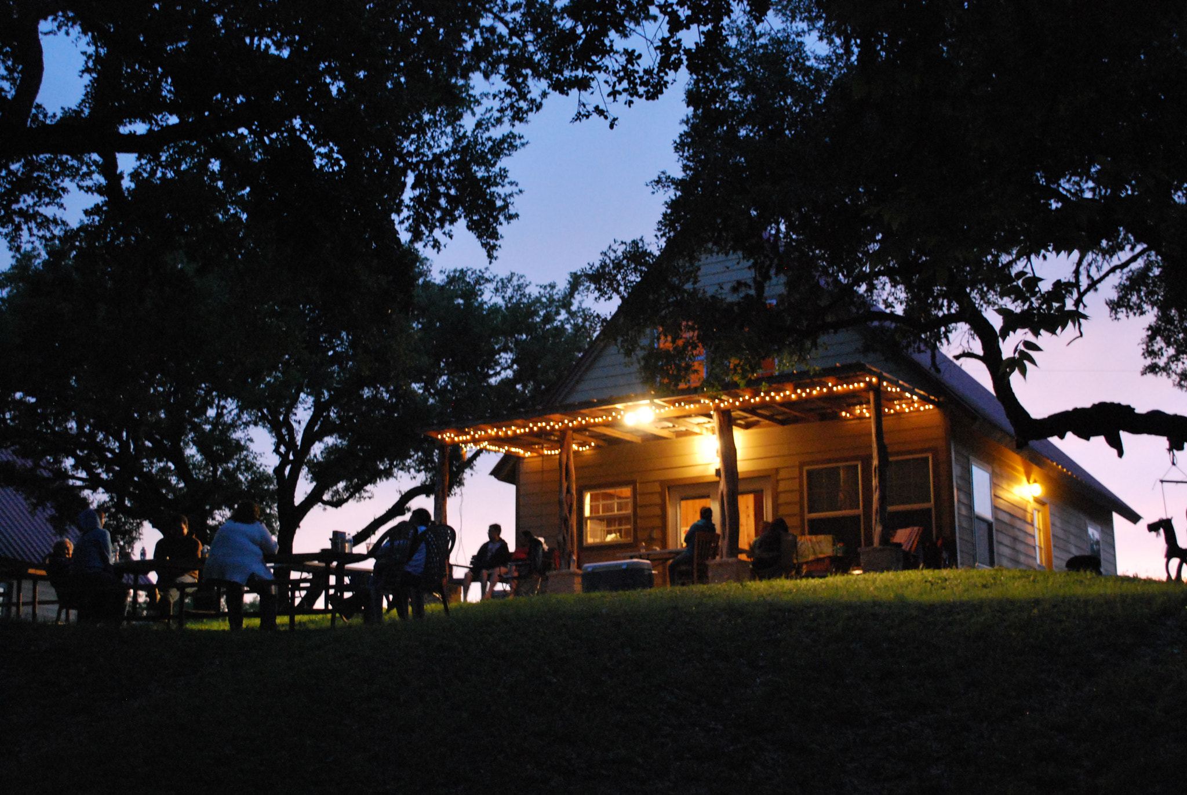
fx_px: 1585
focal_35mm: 48
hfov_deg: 41.1
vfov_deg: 28.2
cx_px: 594
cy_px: 398
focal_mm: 32
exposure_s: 1/13
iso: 1600
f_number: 5
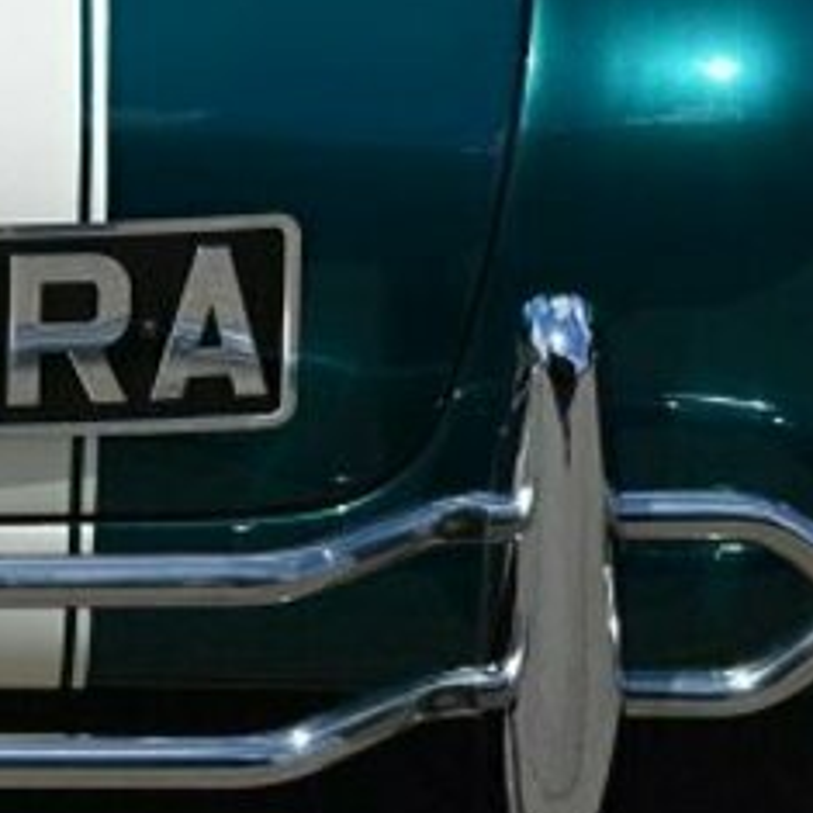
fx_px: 5181
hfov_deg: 8.8
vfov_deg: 8.9
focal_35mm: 195
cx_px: -259
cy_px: -192
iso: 100
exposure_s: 1/400
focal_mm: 30
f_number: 10
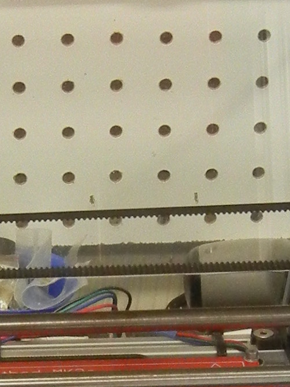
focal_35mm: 179
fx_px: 1998
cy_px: 393
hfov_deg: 8.3
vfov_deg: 10.9
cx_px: 17
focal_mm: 5.4
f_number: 3.5
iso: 400
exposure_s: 1/24.2
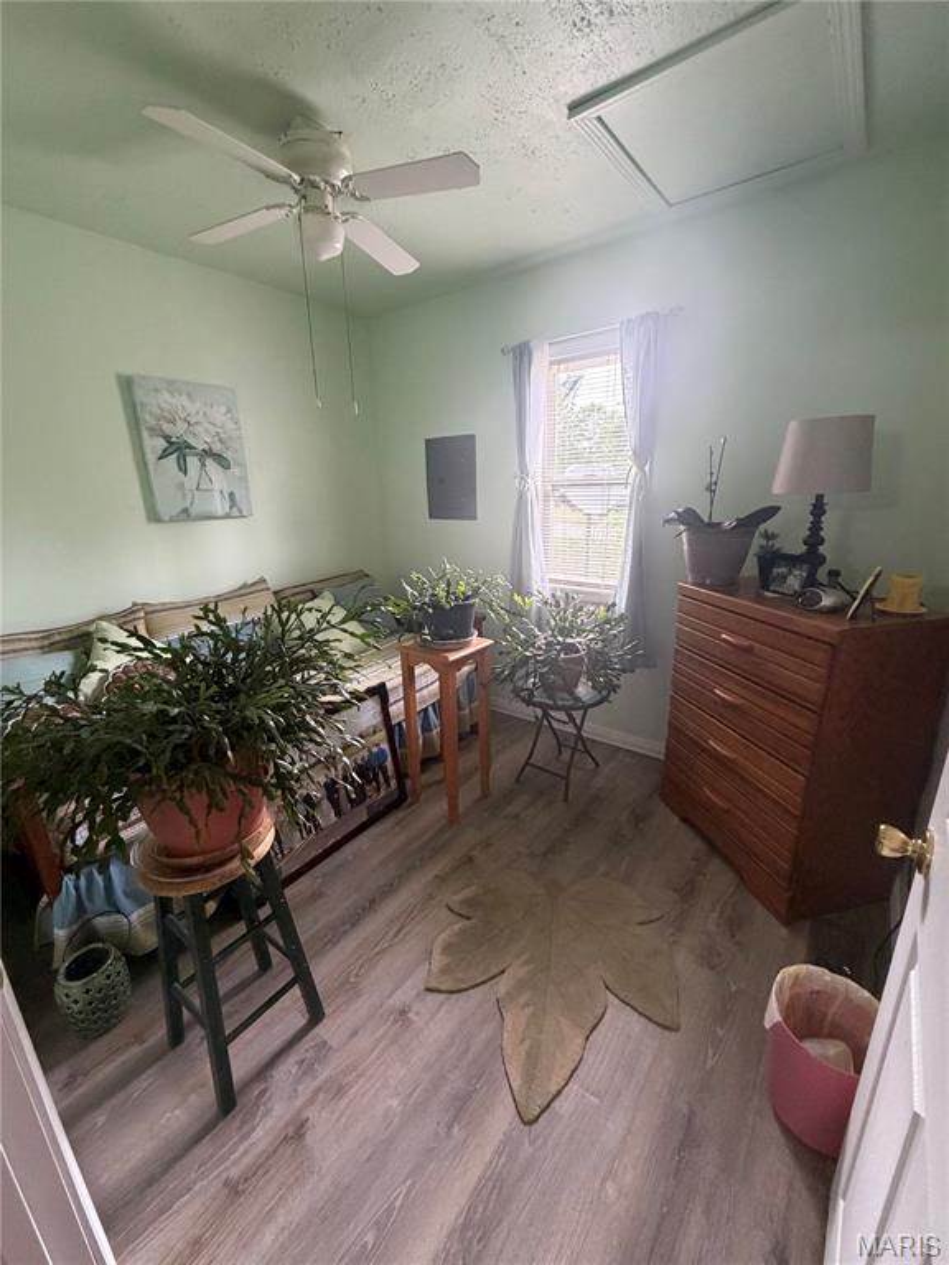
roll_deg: +1.2
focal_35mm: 14
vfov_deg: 102.1
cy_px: 632
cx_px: 474
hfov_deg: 85.7
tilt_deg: -15.8
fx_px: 512
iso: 400
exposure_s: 1/60
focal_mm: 2.22
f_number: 2.2
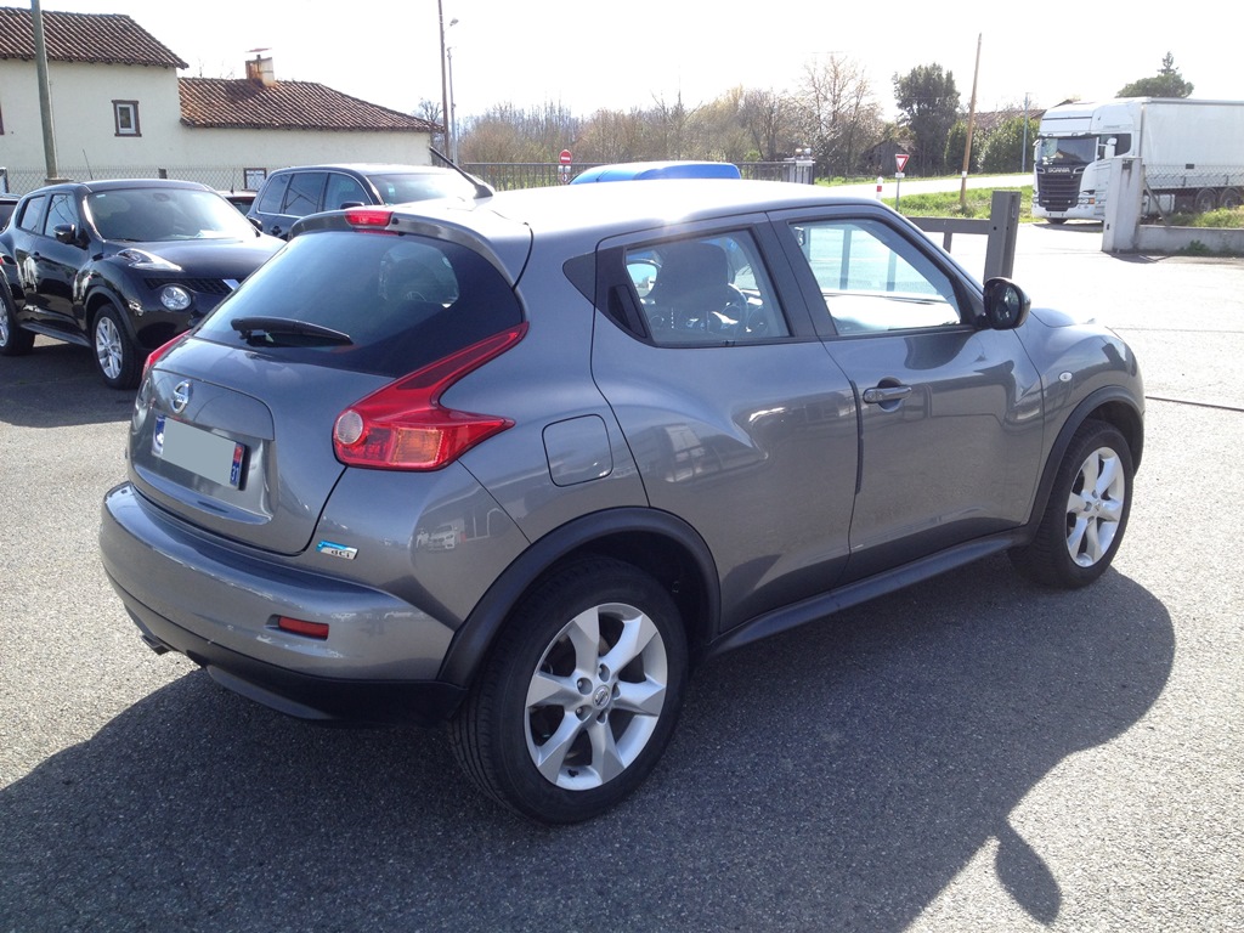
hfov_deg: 52.6
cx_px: 622
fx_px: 1258
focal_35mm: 35
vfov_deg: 40.7
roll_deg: -0.7
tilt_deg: -15.2
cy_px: 466
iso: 50
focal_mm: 4.28
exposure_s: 1/493
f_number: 2.4
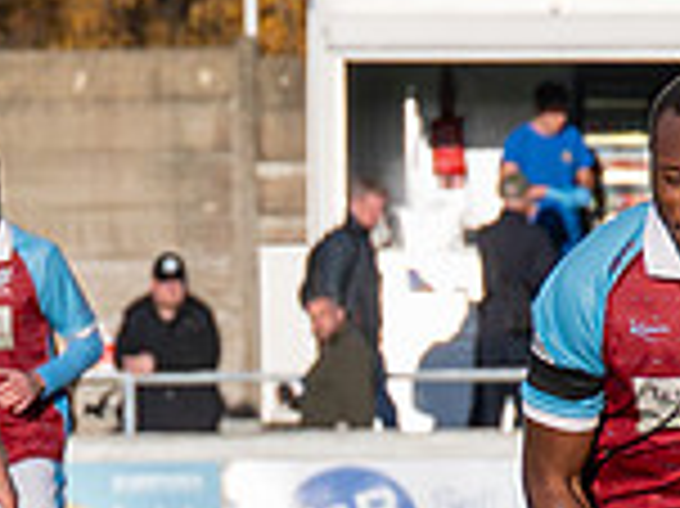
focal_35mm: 1104
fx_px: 21670
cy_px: 467
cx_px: 235
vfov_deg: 1.3
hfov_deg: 1.8
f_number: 4
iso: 400
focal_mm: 96
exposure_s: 1/4000
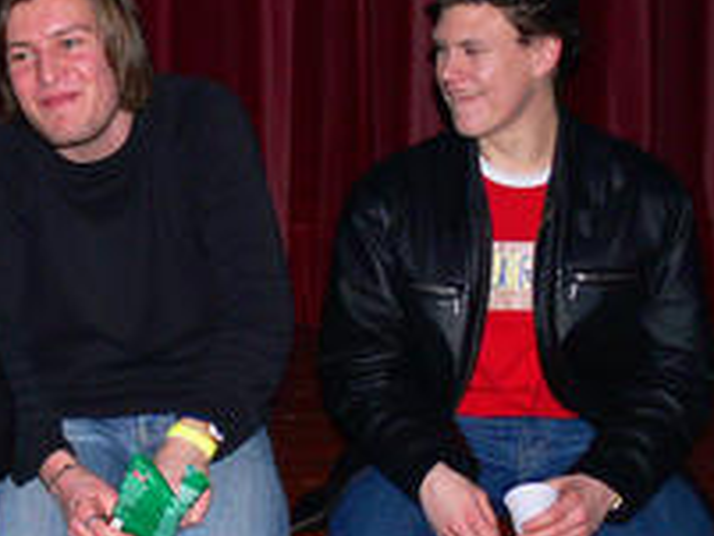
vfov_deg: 18.0
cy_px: 327
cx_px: -60
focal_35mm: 82
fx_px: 1692
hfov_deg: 22.5
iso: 125
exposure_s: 1/30
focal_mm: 7.4
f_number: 2.8
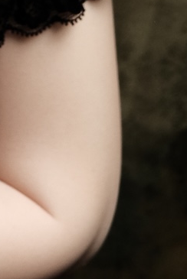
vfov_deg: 9.3
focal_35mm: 205
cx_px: -219
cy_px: -292
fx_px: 1594
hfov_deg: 6.5
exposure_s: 1/125
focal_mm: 26
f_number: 4
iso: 800
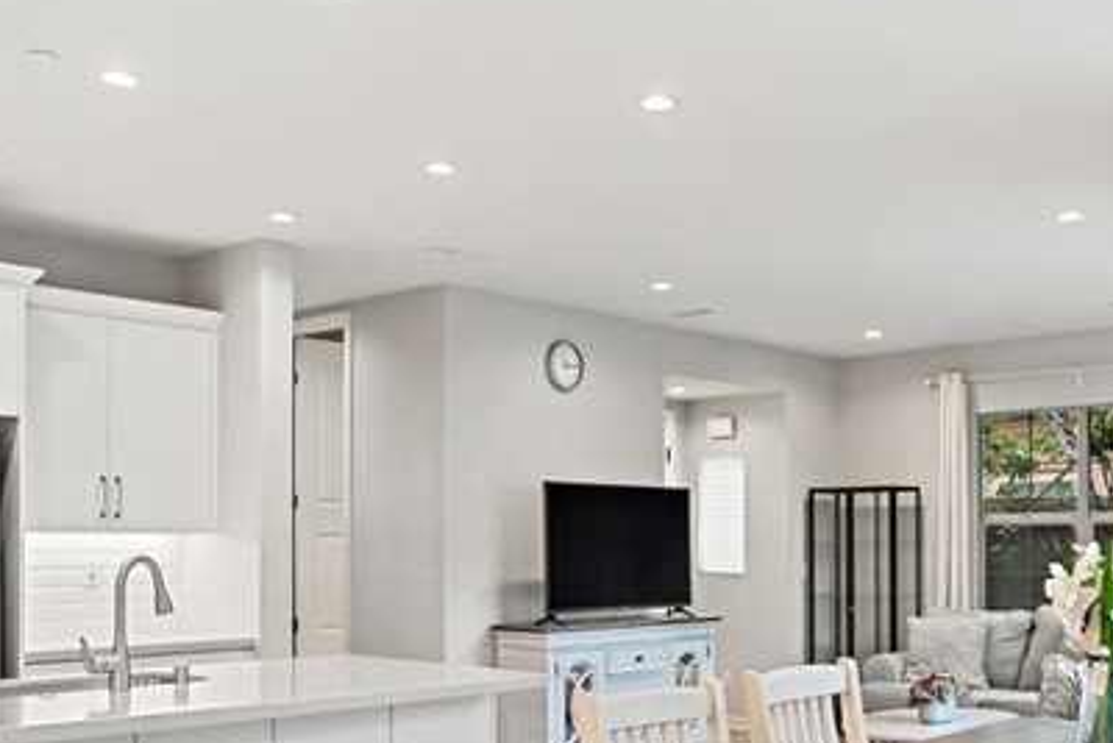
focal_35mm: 41
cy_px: 555
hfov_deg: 47.3
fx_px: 1268
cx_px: 618
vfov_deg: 32.1
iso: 400
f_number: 2.8
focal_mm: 16
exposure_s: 1/10
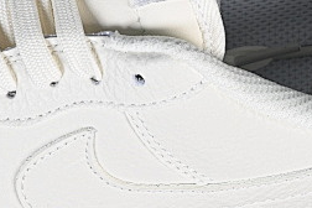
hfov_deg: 6.4
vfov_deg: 4.3
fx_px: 2782
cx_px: 63
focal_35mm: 321
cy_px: -30
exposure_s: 1/80
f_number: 7.1
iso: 160
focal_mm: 50
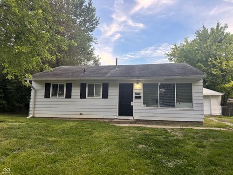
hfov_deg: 71.6
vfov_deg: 56.8
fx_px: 162
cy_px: 88
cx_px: 116
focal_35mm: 24
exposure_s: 1/240
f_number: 1.78
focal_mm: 6.76
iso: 125
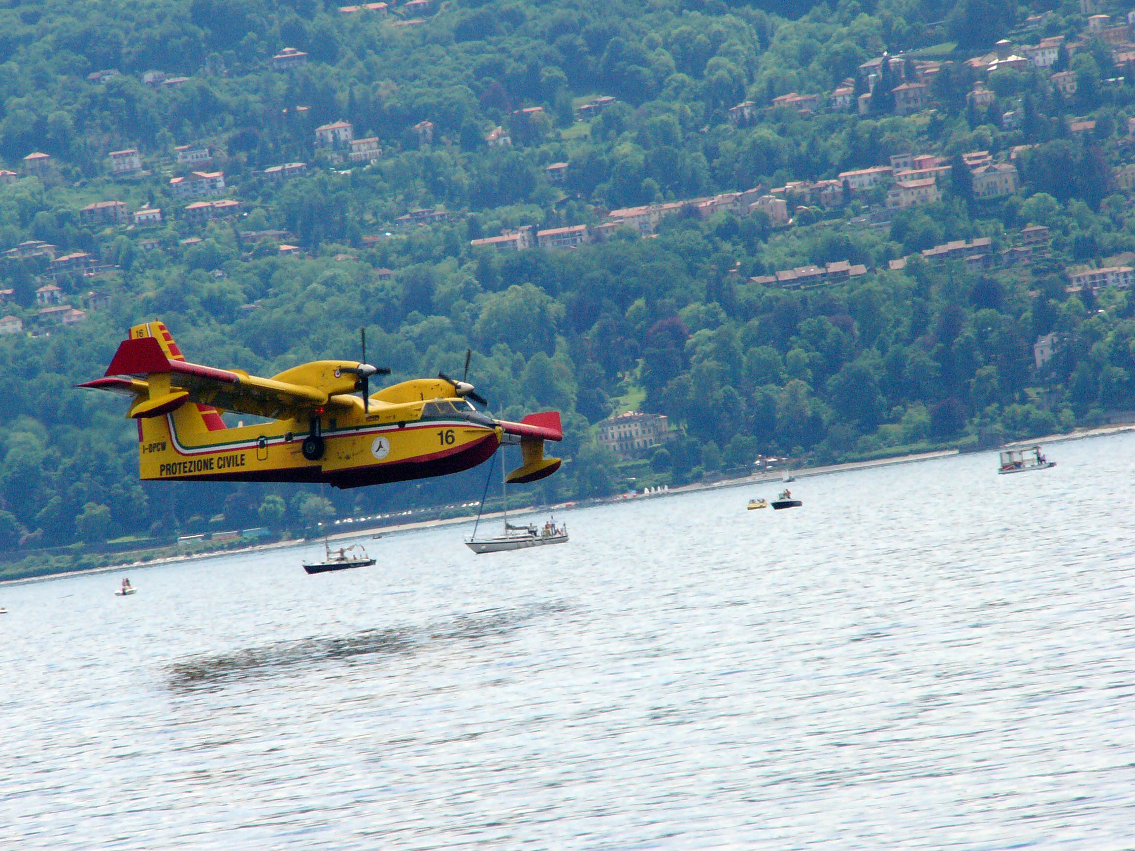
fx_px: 10558
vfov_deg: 4.6
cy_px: 426
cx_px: 568
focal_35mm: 322
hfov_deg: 6.2
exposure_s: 1/1000
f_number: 8
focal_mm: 53.5
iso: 200
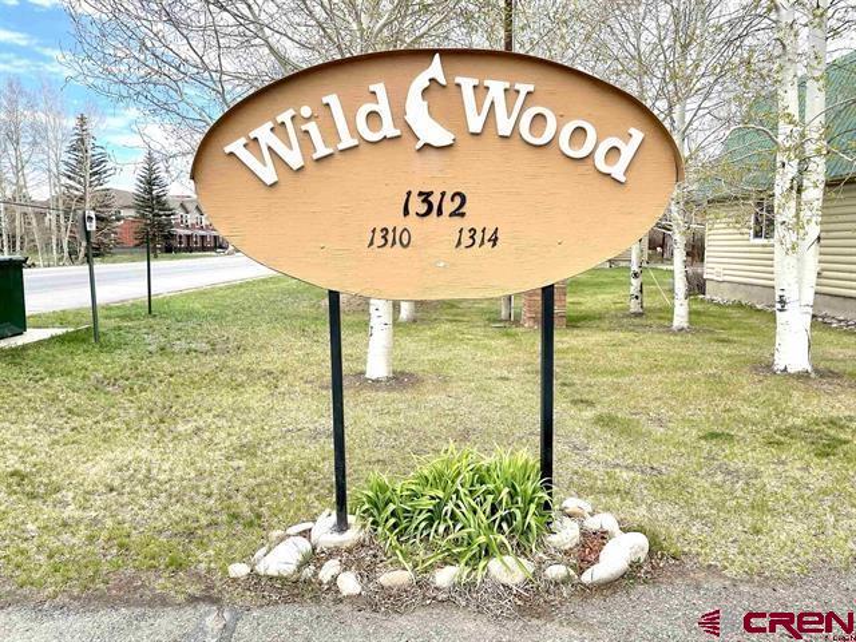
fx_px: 643
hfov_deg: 67.3
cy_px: 321
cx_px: 428
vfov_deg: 53.1
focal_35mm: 26
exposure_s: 1/2398
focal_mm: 4.2
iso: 32
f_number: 1.6
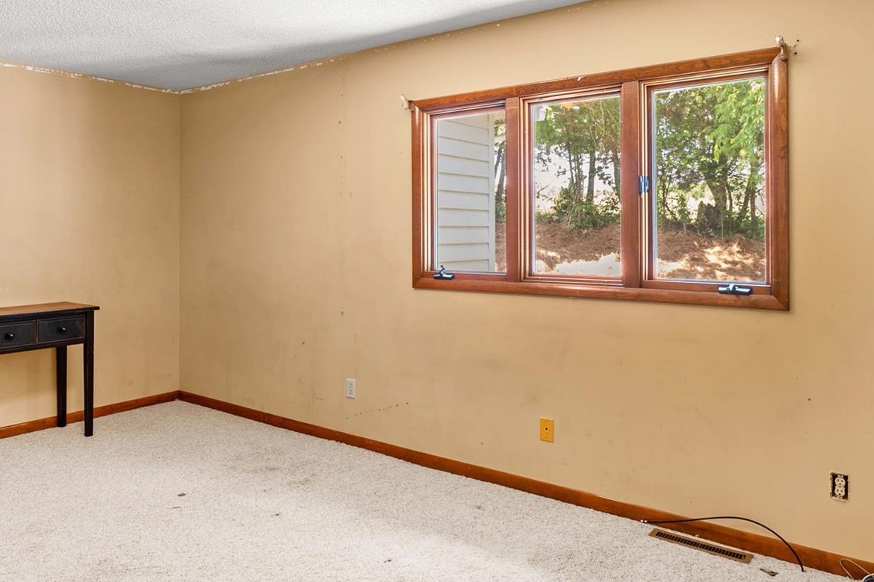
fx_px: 680
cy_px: 225
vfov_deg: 46.1
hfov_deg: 65.2
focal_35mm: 28
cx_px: 375
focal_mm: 16
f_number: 8
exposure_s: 1
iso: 100
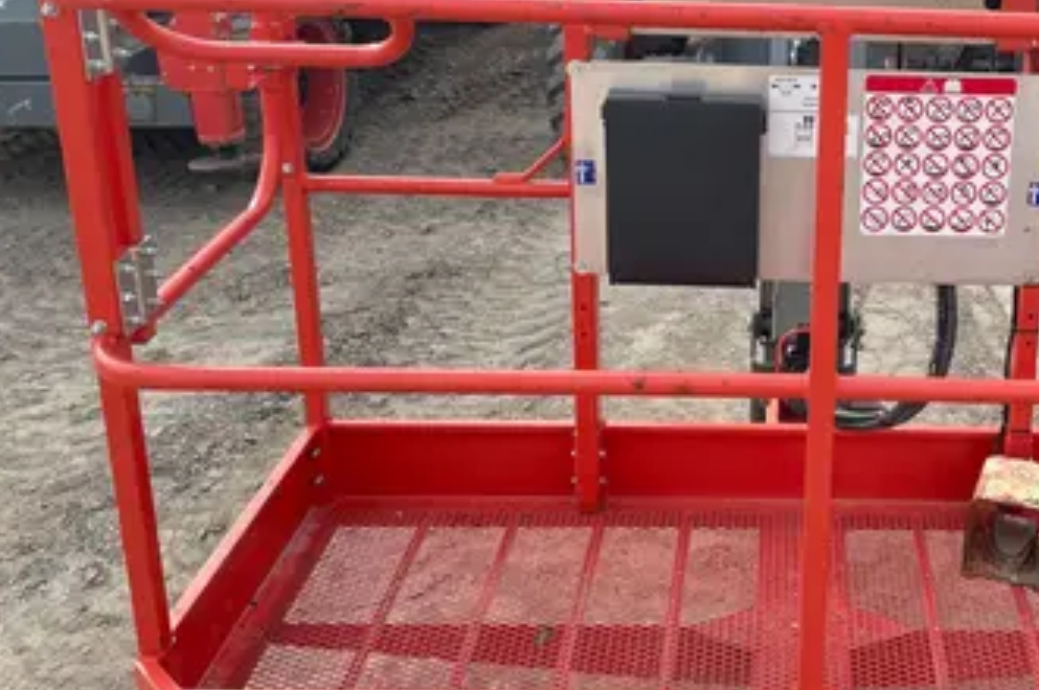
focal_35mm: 45
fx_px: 1297
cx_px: 819
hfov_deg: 41.9
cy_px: 180
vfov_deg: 29.4
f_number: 1.6
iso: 32
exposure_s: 1/1024
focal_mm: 4.2
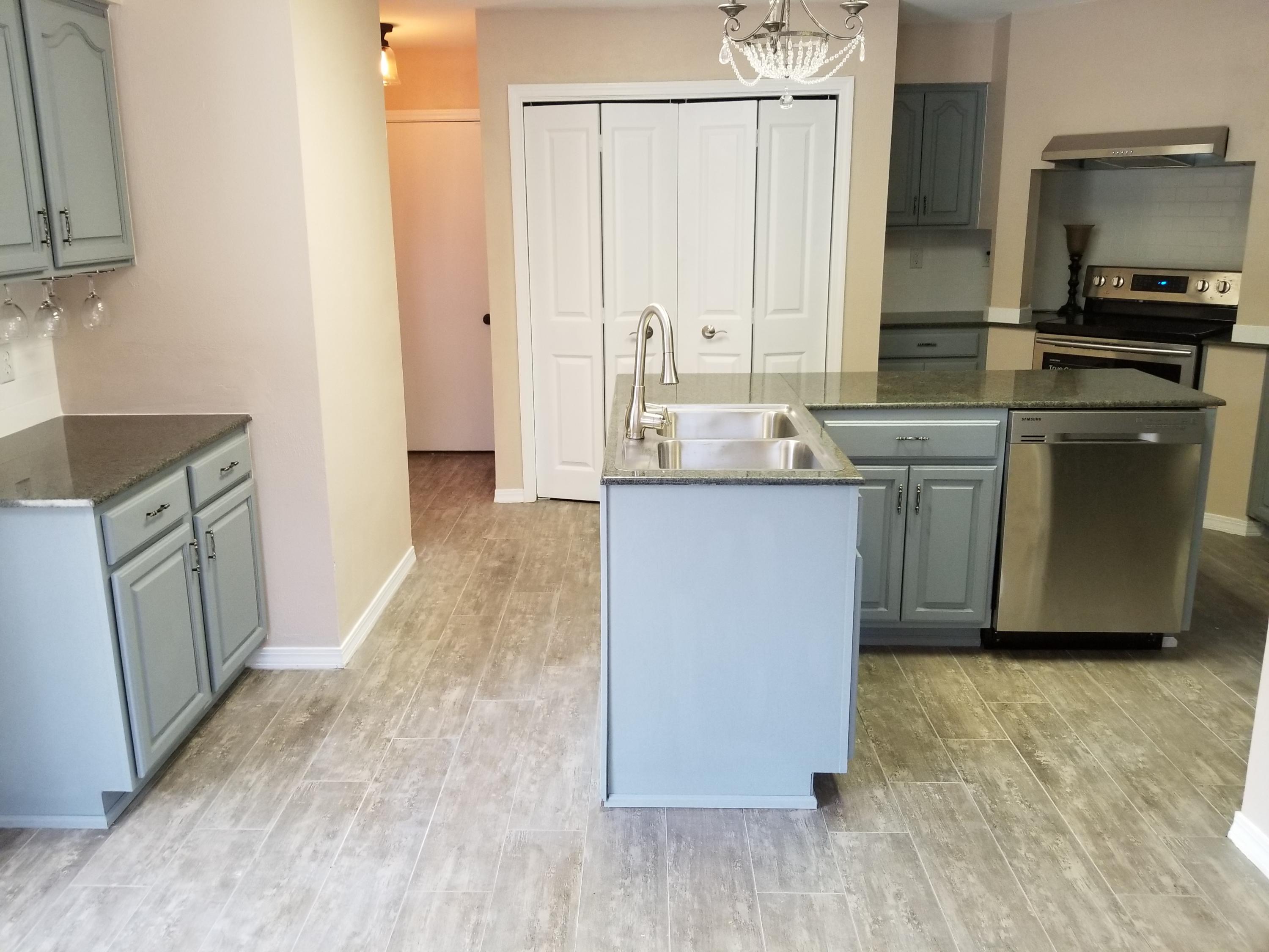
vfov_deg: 53.1
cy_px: 476
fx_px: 953
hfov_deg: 67.3
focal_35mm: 26
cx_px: 634
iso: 160
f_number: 1.7
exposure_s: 1/40
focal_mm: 4.25
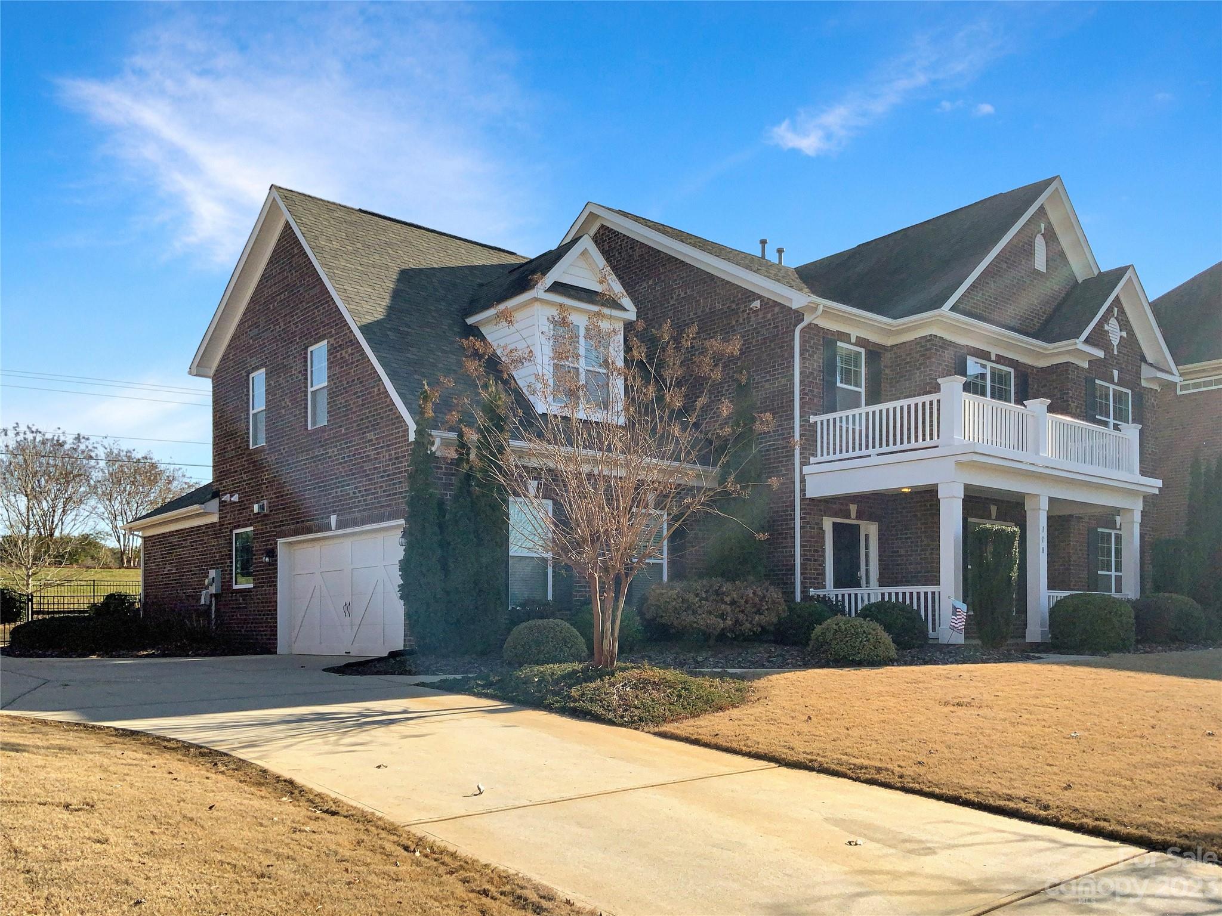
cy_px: 458
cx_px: 611
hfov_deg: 61.7
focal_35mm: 29
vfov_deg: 48.2
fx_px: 1024
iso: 16
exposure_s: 1/1675
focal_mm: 3
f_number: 1.8
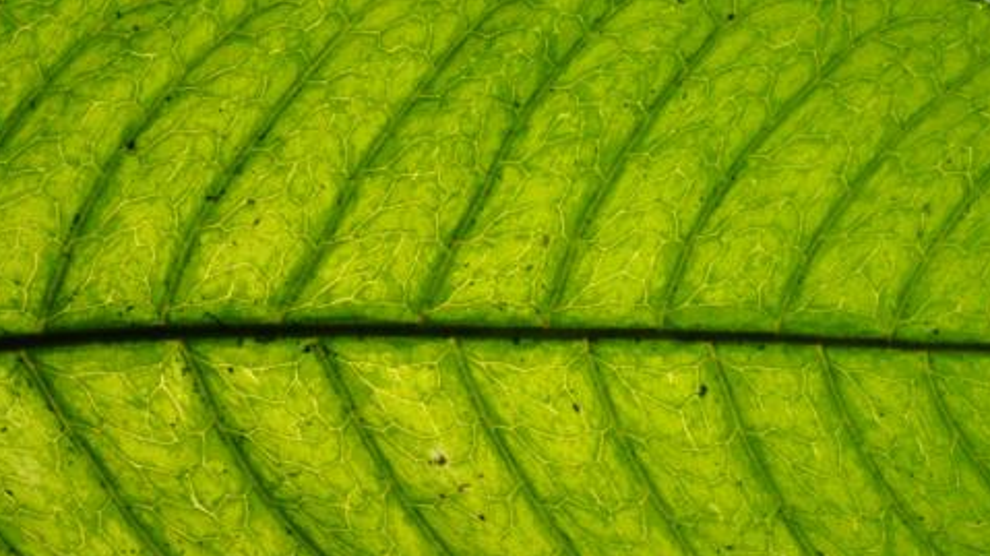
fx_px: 3096
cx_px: 409
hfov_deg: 18.2
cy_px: 344
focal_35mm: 118
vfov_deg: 10.3
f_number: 36
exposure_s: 1/60
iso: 200
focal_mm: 60
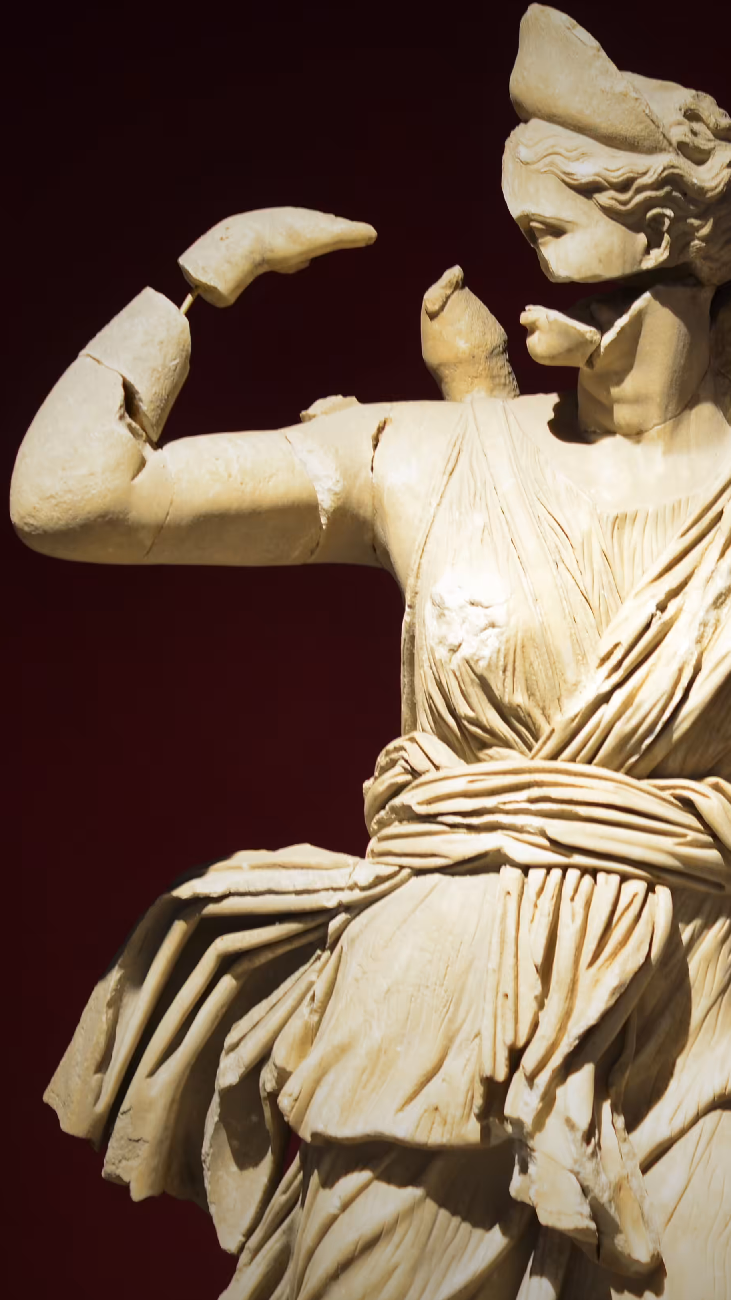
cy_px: 650
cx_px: 624
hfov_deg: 10.1
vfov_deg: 18.0
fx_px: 4101
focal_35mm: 119
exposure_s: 1/25
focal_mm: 50
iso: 320
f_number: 2.5
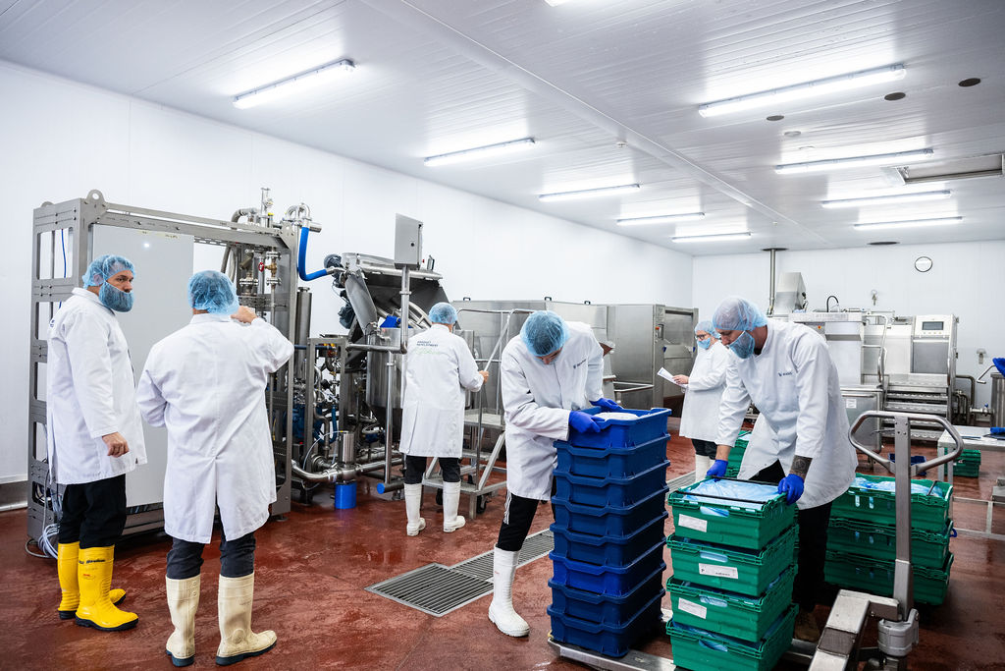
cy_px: 336
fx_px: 670
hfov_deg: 73.7
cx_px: 502
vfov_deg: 53.1
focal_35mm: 24
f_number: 4
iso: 1250
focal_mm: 24
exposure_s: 1/100
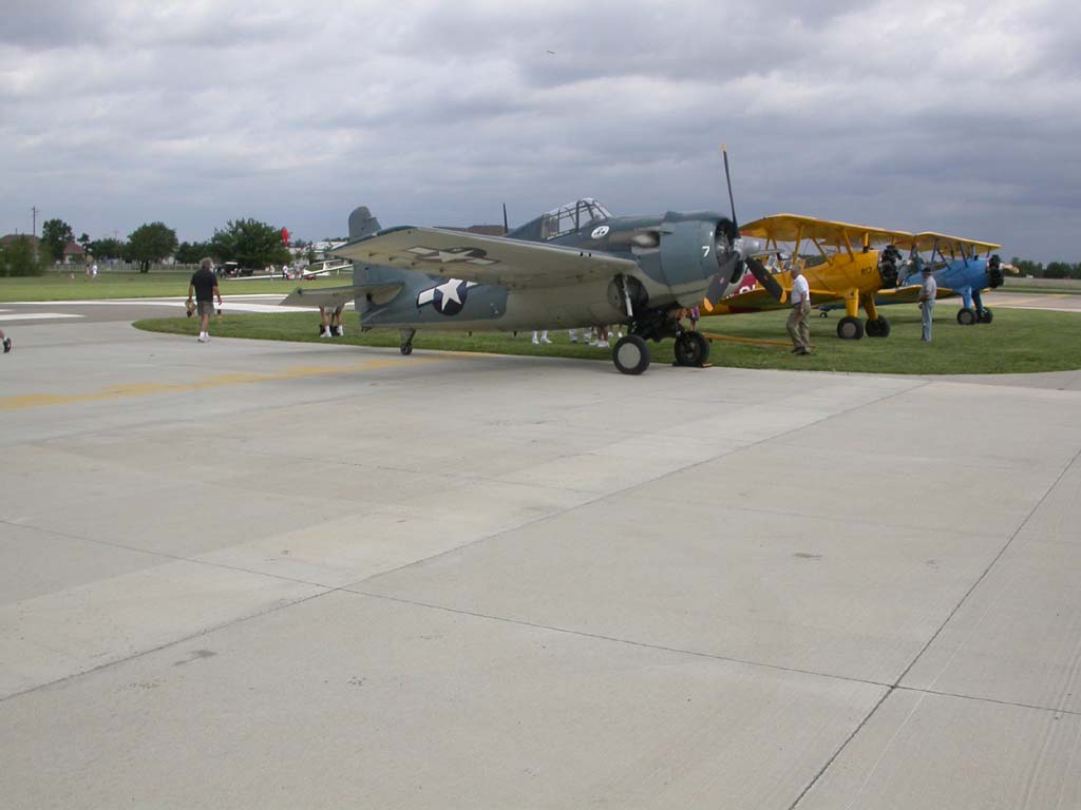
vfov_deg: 37.7
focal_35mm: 38
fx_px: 1187
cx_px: 540
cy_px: 405
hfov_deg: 49.0
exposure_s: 1/388
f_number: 6.7
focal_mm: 7.85
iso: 100
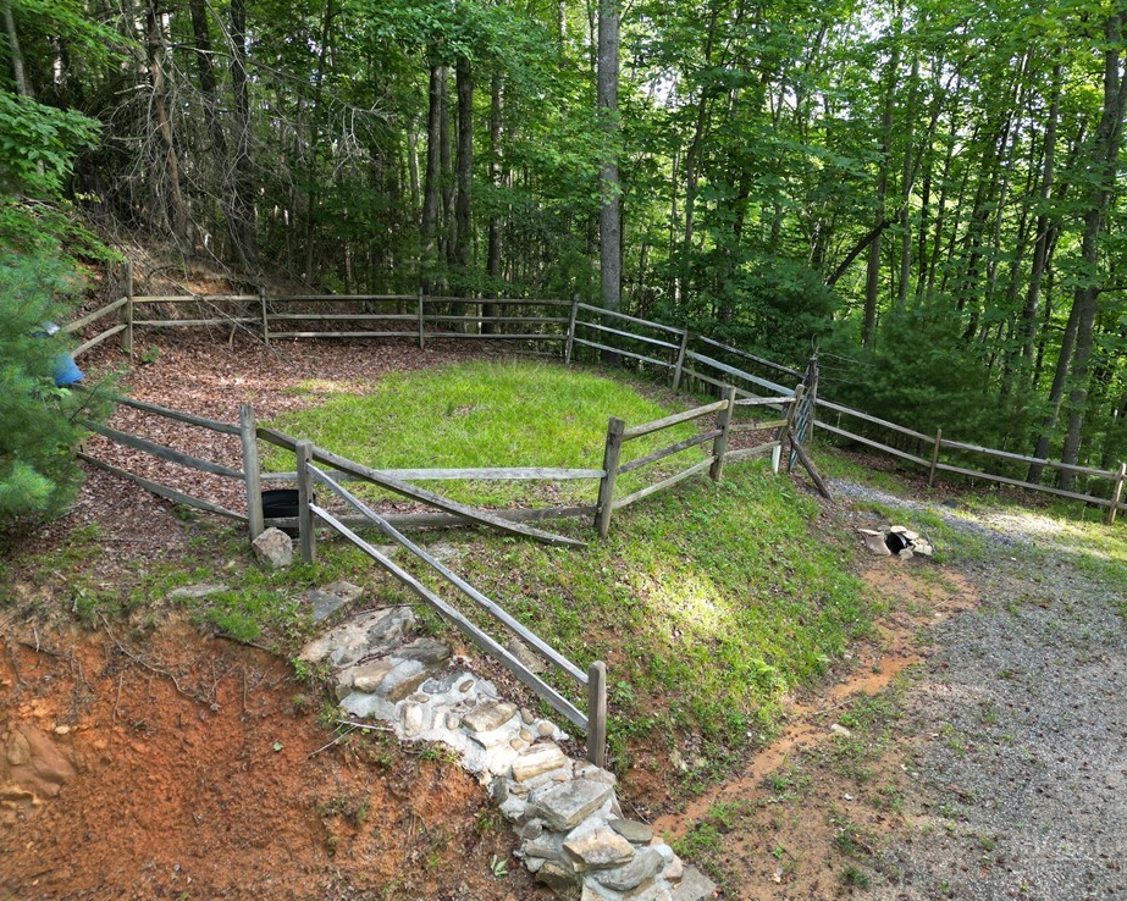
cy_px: 442
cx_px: 623
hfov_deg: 65.9
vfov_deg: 54.9
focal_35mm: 26
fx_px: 867
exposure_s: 1/60
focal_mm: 6.72
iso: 110
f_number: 1.7
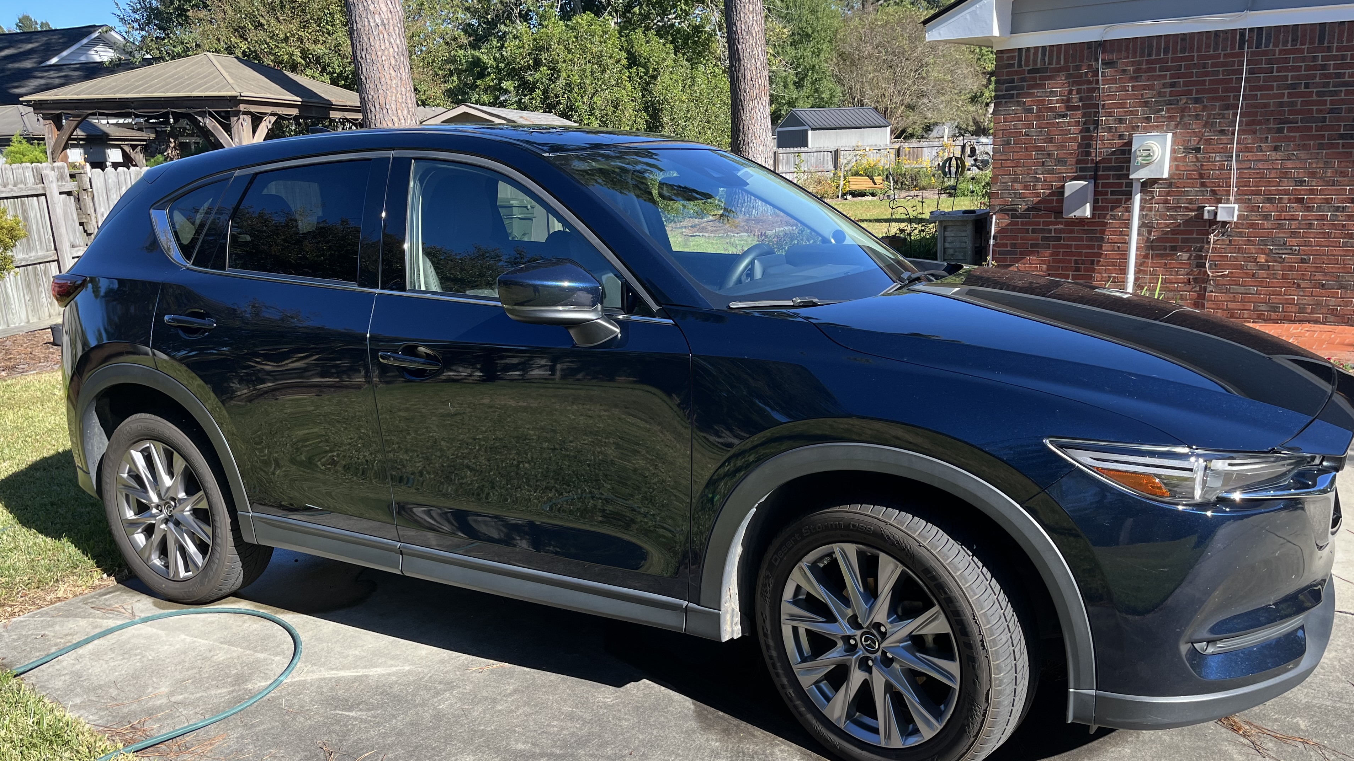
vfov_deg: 38.8
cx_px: 694
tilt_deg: -16.2
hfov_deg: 64.3
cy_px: 451
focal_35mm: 30
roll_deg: +2.4
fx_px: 1077
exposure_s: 1/1018
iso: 50
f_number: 1.6
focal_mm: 5.1
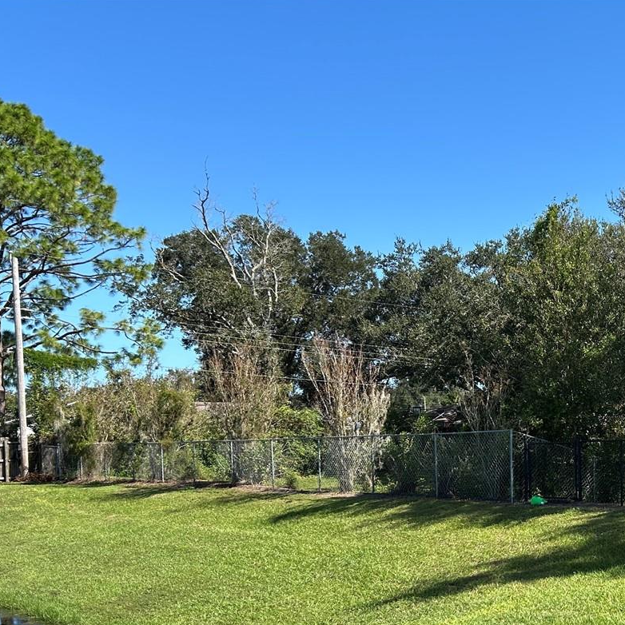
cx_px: 624
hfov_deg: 33.1
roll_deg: +1.2
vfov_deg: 35.2
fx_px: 960
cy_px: 475
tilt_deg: -2.8
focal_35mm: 47
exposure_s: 1/2045
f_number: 1.5
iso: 50
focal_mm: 5.7
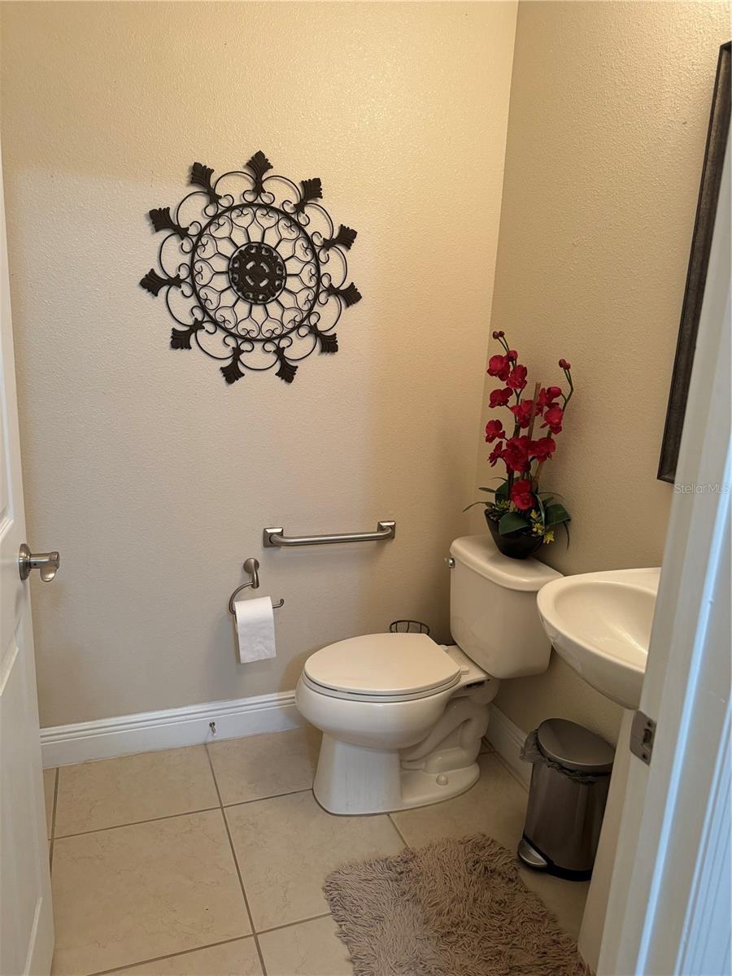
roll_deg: -2.5
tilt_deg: -13.3
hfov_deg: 56.8
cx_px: 366
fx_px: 677
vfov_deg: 71.6
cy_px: 488
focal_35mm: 24
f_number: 1.78
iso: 250
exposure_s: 1/60
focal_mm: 6.76
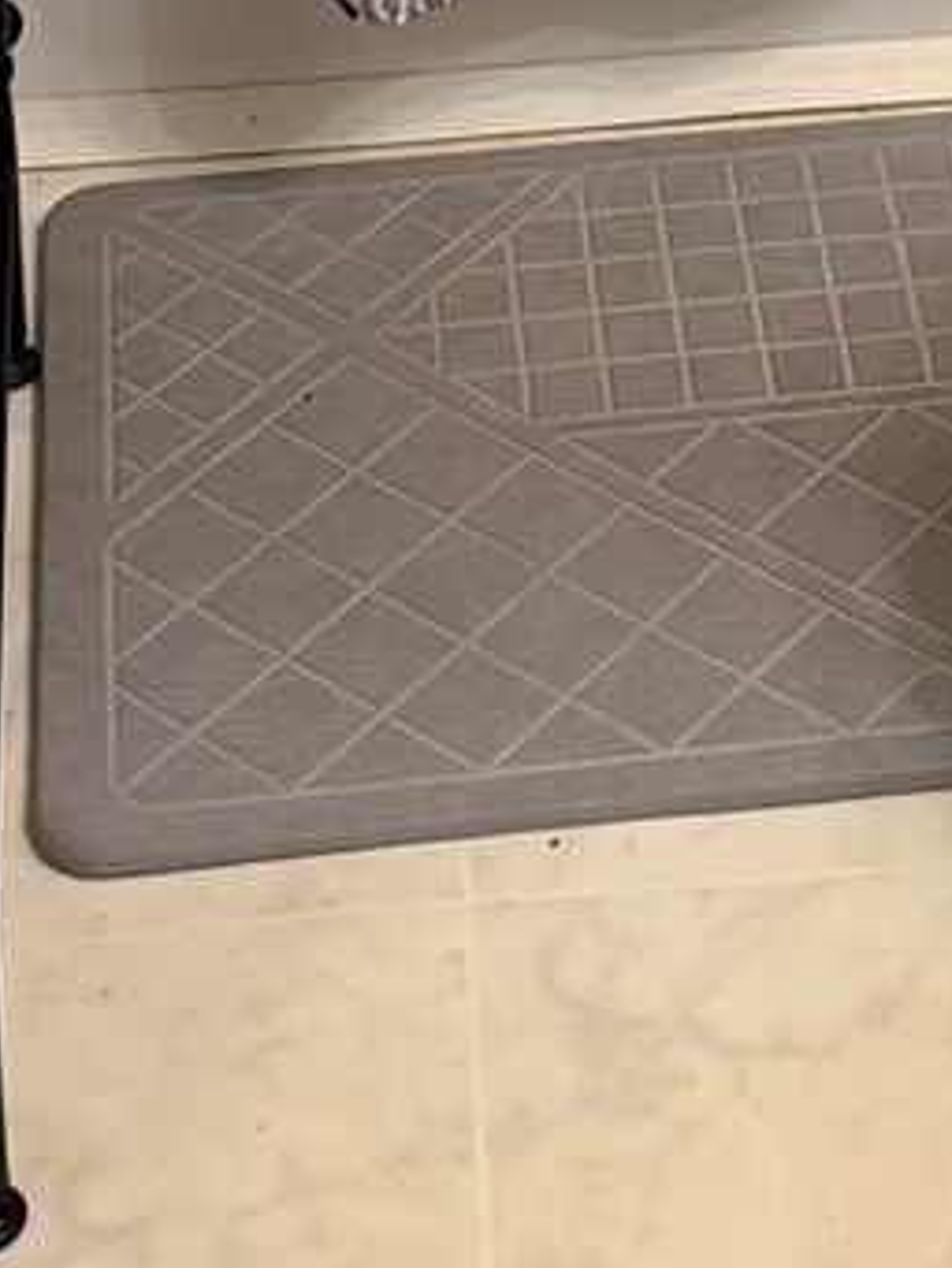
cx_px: 1030
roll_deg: -1.2
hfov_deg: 10.2
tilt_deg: -12.3
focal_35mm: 144
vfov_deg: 10.7
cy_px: -2175
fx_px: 5277
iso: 160
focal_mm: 6.76
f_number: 1.78
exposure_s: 1/60
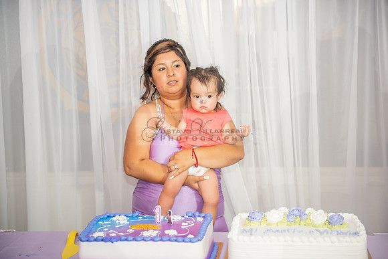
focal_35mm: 60
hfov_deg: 33.4
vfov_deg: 22.6
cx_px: 194
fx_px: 647
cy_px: 130
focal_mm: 60
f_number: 2.8
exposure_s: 1/125
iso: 1000
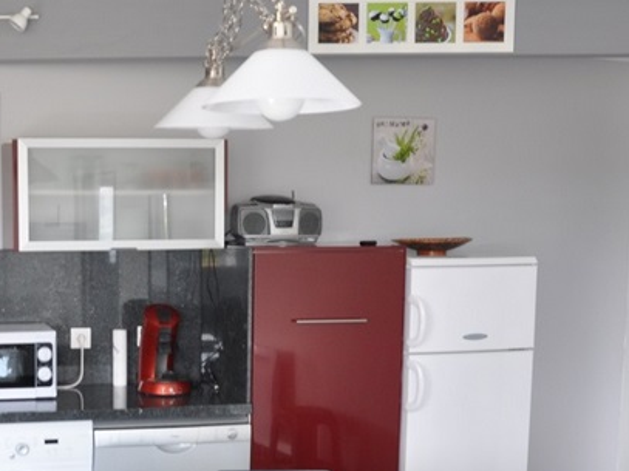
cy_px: 351
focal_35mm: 58
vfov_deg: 24.9
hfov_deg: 30.8
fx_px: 1054
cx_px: 0
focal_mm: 16
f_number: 5.6
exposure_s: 1/15
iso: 400
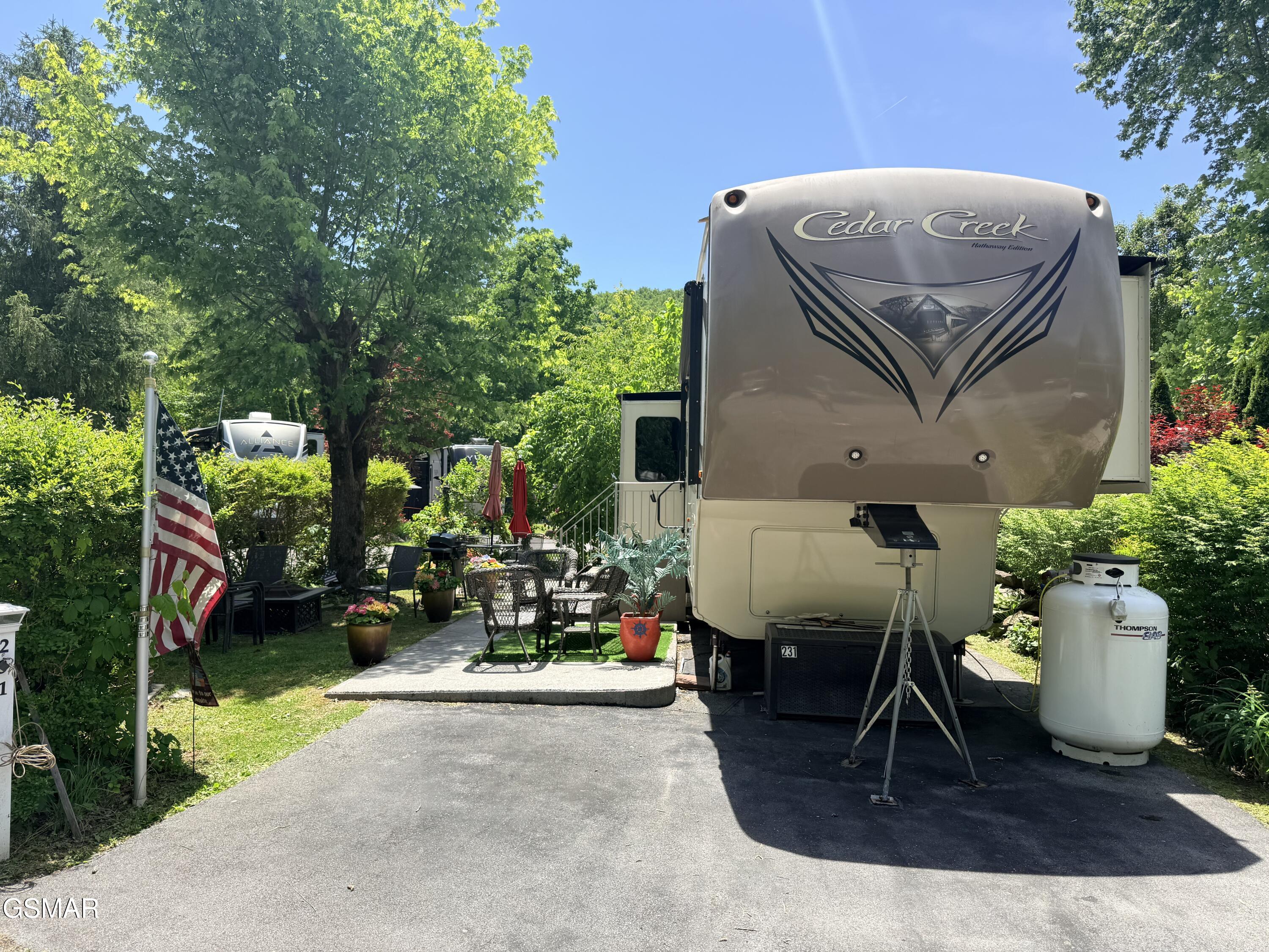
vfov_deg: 56.8
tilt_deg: +1.1
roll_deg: -0.9
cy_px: 476
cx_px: 634
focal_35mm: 24
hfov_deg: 71.6
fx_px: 880
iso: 80
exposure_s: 1/2232
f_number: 1.78
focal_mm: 6.76
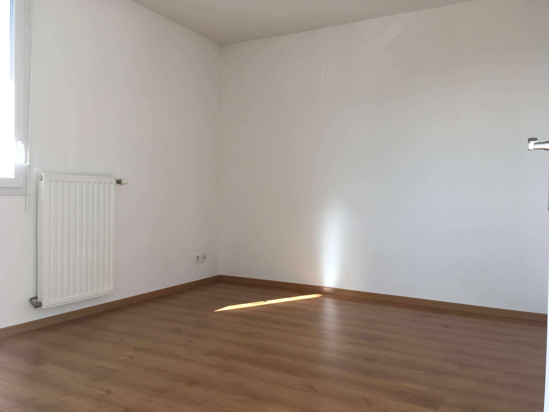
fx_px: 460
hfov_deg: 61.7
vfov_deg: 48.2
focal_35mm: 29
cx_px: 274
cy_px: 206
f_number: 2.2
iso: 32
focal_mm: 4.15
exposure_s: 1/100
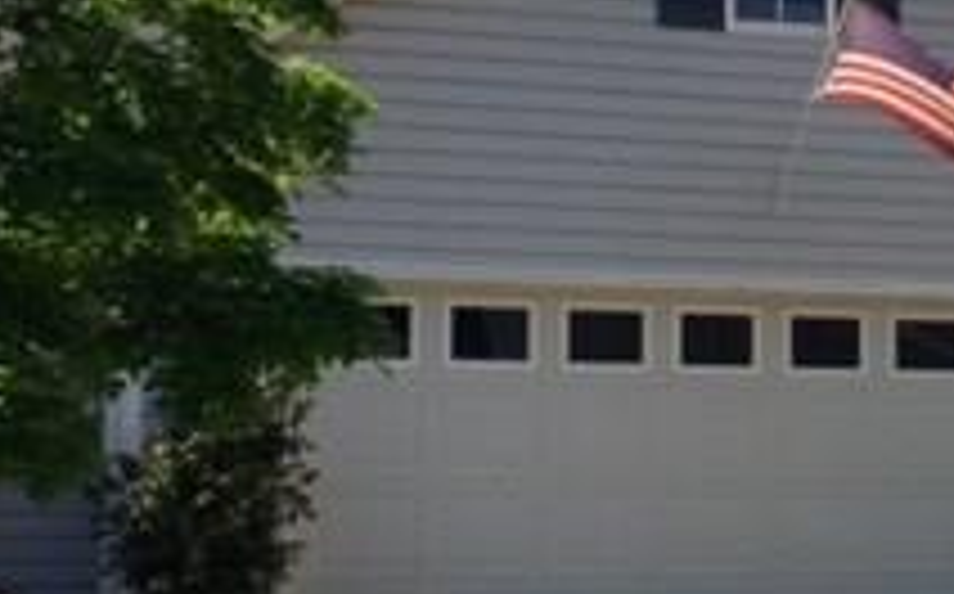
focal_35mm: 93
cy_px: 464
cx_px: 1314
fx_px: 2415
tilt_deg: -0.3
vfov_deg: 14.0
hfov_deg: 20.1
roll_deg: -0.6
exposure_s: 1/3597
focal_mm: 4.15
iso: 32
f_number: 2.2
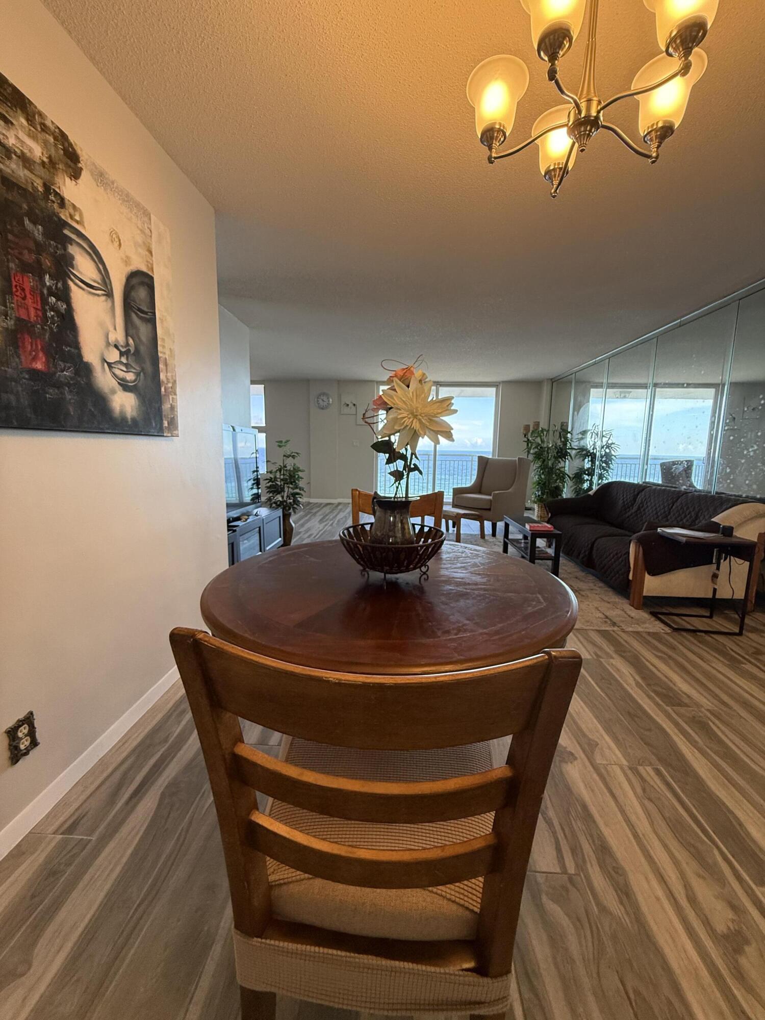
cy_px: 510
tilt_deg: -8.0
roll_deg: -1.8
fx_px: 413
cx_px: 382
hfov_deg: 85.7
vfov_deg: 102.1
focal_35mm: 14
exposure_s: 1/120
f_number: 2.2
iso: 250
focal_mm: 2.22
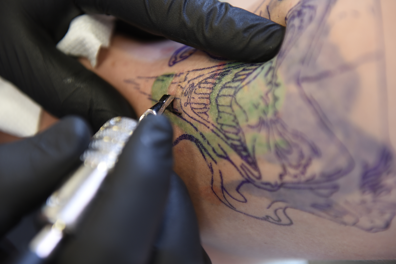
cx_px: 198
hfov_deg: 28.8
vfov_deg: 19.5
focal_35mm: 70
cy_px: 132
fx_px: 770
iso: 640
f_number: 3.5
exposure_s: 1/60
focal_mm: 70
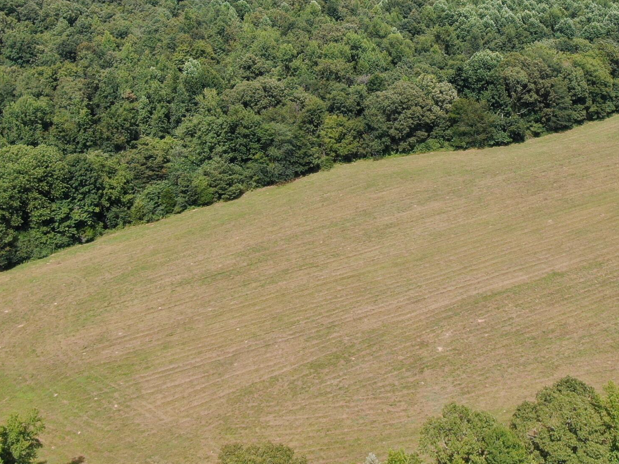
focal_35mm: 49
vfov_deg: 28.6
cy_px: 55
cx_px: 425
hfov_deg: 38.4
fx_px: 876
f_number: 2.8
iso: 100
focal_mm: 4.39
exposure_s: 1/1000
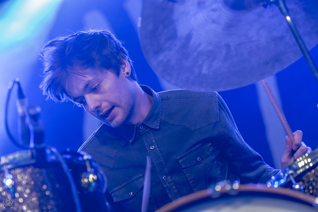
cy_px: 106
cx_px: 159
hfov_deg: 13.4
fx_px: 1351
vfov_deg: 9.0
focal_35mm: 153
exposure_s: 1/125
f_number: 2.8
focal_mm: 102
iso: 800
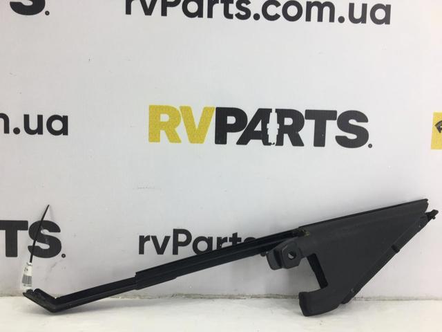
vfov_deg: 48.2
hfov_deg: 61.7
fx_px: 370
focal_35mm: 29
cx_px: 221
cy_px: 166
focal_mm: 4.15
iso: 40
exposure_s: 1/100
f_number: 2.2
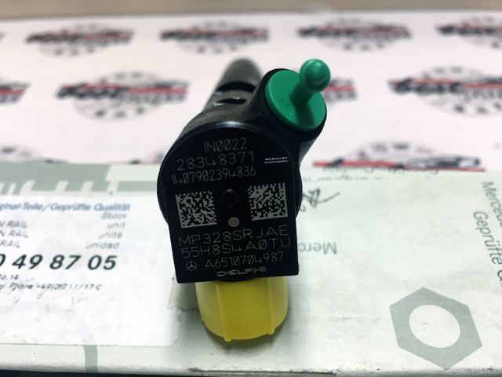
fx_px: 421
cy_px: 188
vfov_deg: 48.2
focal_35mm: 29
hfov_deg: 61.7
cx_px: 251
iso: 80
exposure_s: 1/33
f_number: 2.2
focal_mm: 4.15
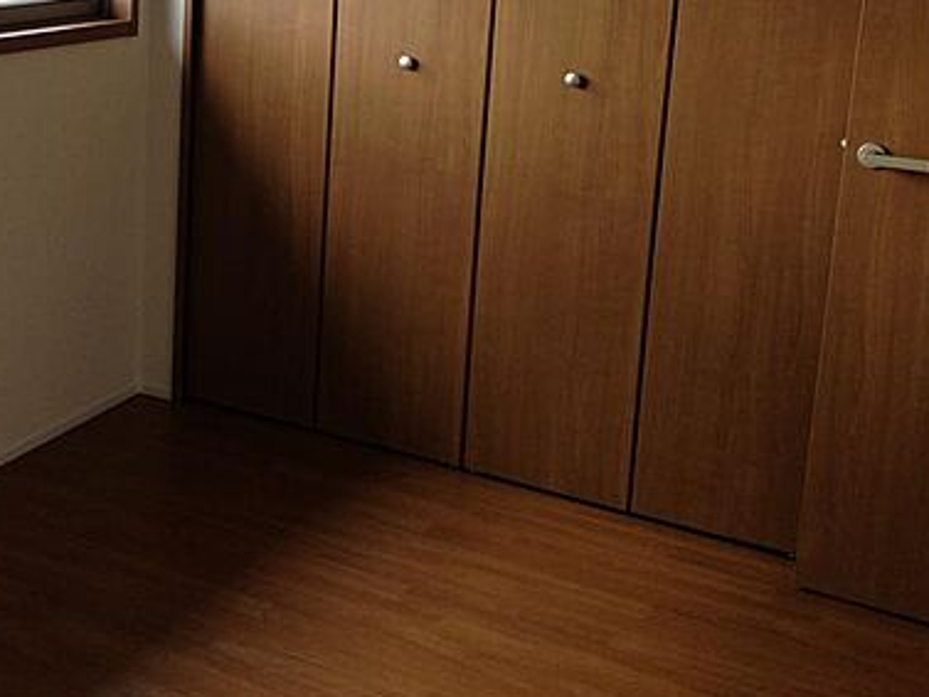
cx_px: 165
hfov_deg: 33.2
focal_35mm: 56
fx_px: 1503
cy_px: 138
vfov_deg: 25.7
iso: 100
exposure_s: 1/120
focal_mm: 4.13
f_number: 2.4
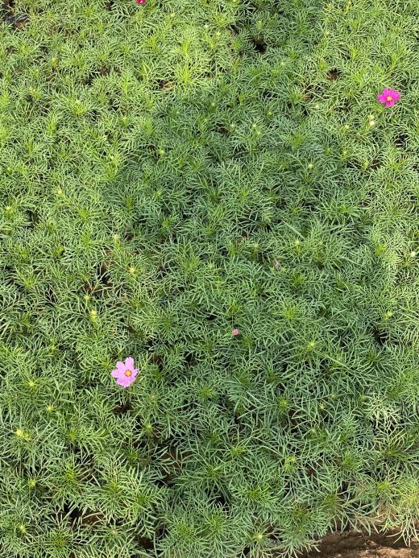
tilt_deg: -57.9
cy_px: 276
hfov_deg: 35.4
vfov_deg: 46.8
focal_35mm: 40
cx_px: 124
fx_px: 645
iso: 32
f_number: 1.8
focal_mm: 4.25
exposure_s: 1/1053
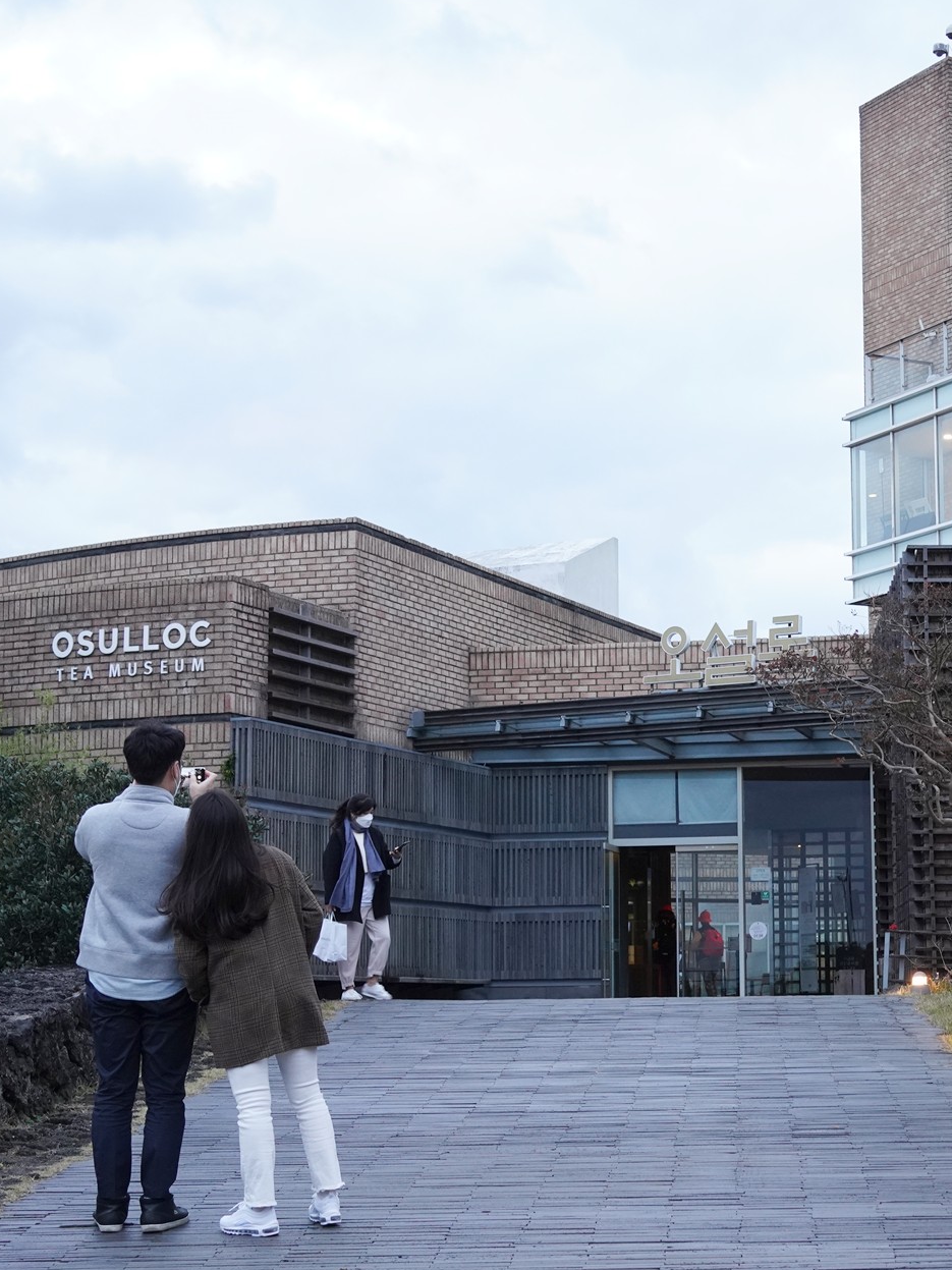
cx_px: 652
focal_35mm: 54
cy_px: 634
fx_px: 1980
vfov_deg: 35.5
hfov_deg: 26.8
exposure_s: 1/100
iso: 1600
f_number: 5
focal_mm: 35
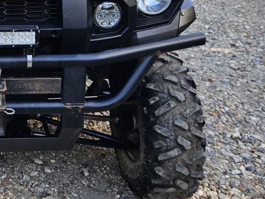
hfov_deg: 27.6
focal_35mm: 65
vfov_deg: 21.4
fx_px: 497
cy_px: -22
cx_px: -17
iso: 40
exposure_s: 1/180
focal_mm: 5.4
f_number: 1.8
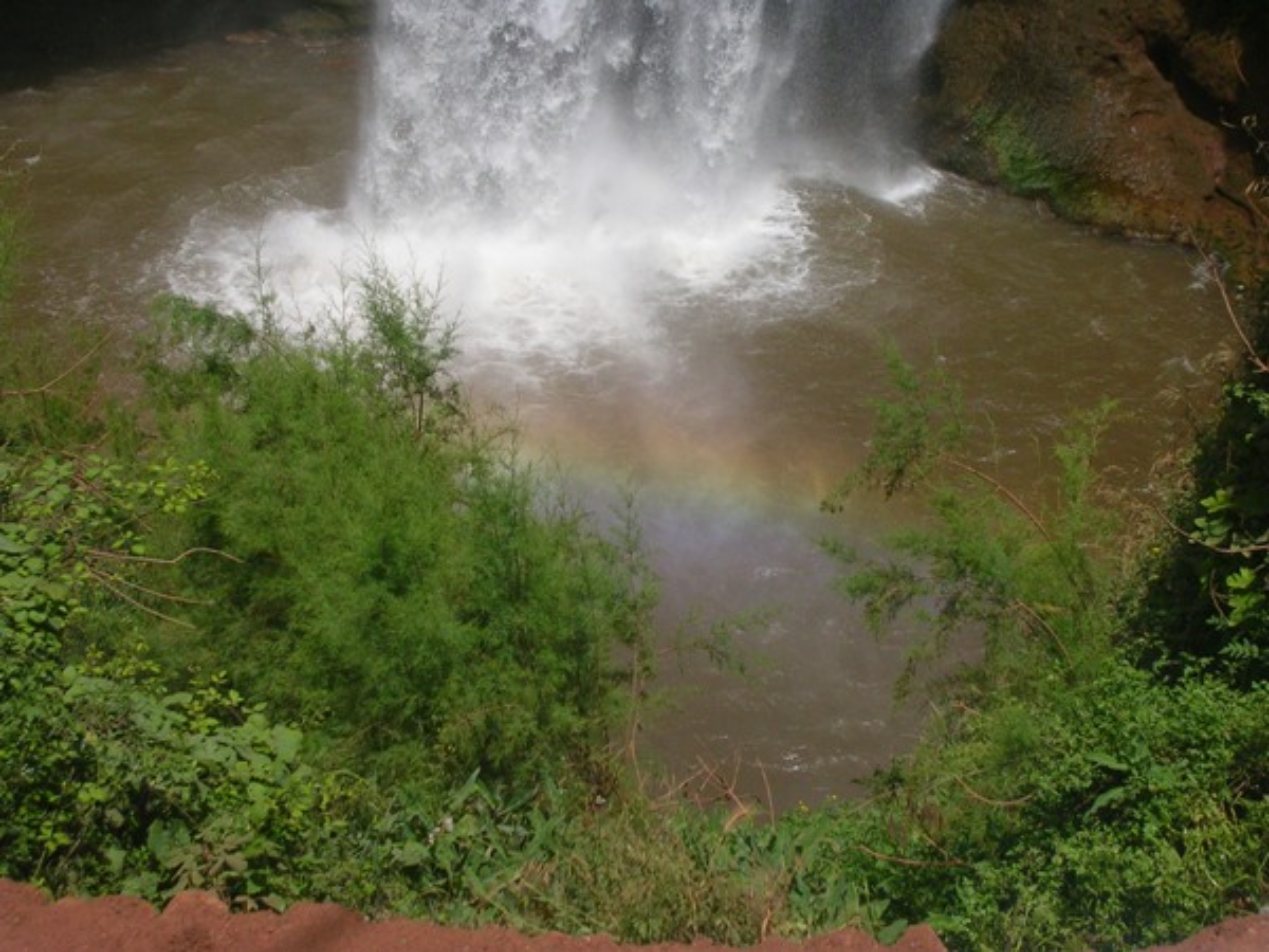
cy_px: 476
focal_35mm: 91
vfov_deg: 16.2
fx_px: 3336
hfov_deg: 21.5
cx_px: 634
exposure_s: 1/1200
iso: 71
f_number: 4.2
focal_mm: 13.7
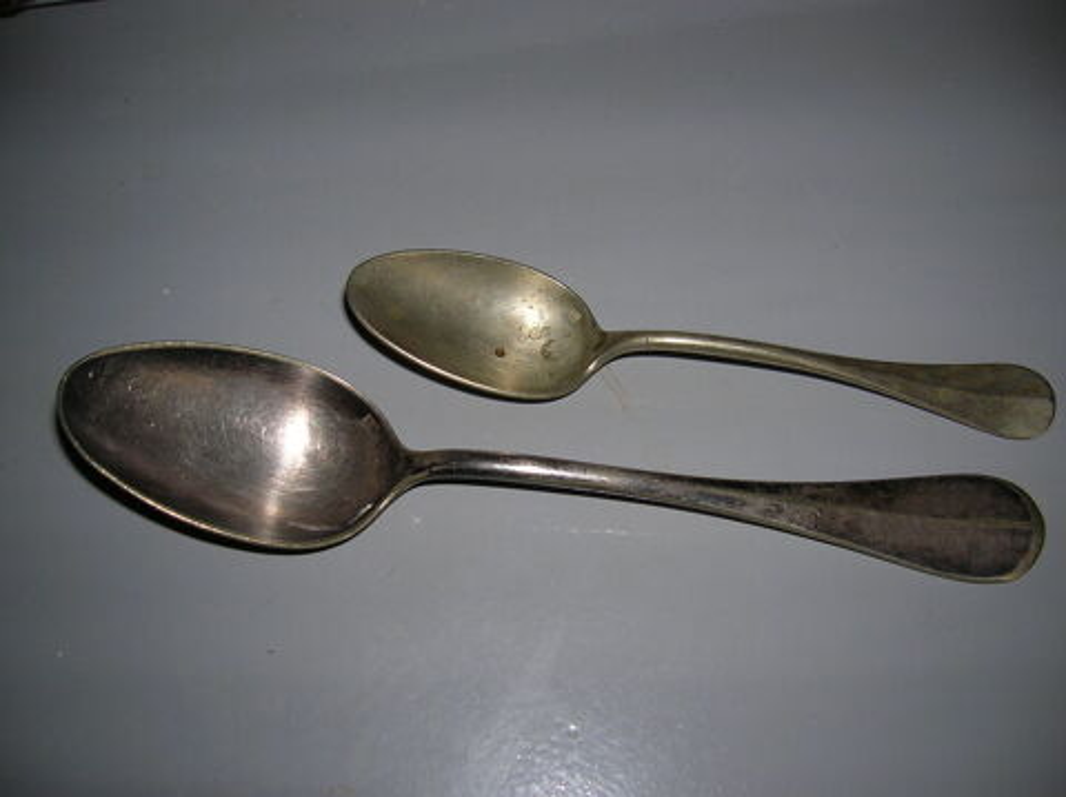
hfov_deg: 54.0
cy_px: 398
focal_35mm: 34
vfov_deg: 41.7
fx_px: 1046
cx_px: 533
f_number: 2.9
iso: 50
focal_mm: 5.7
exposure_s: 1/60.1
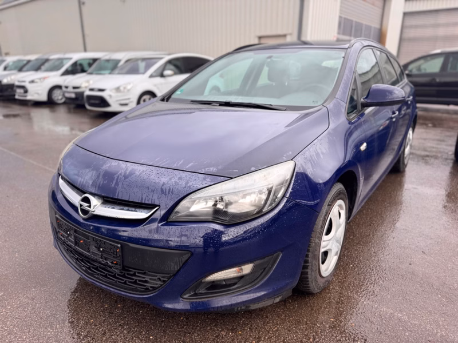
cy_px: 172
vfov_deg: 56.8
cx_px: 229
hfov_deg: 71.6
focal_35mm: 24
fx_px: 318
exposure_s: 1/121
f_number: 1.78
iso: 64
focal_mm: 6.76
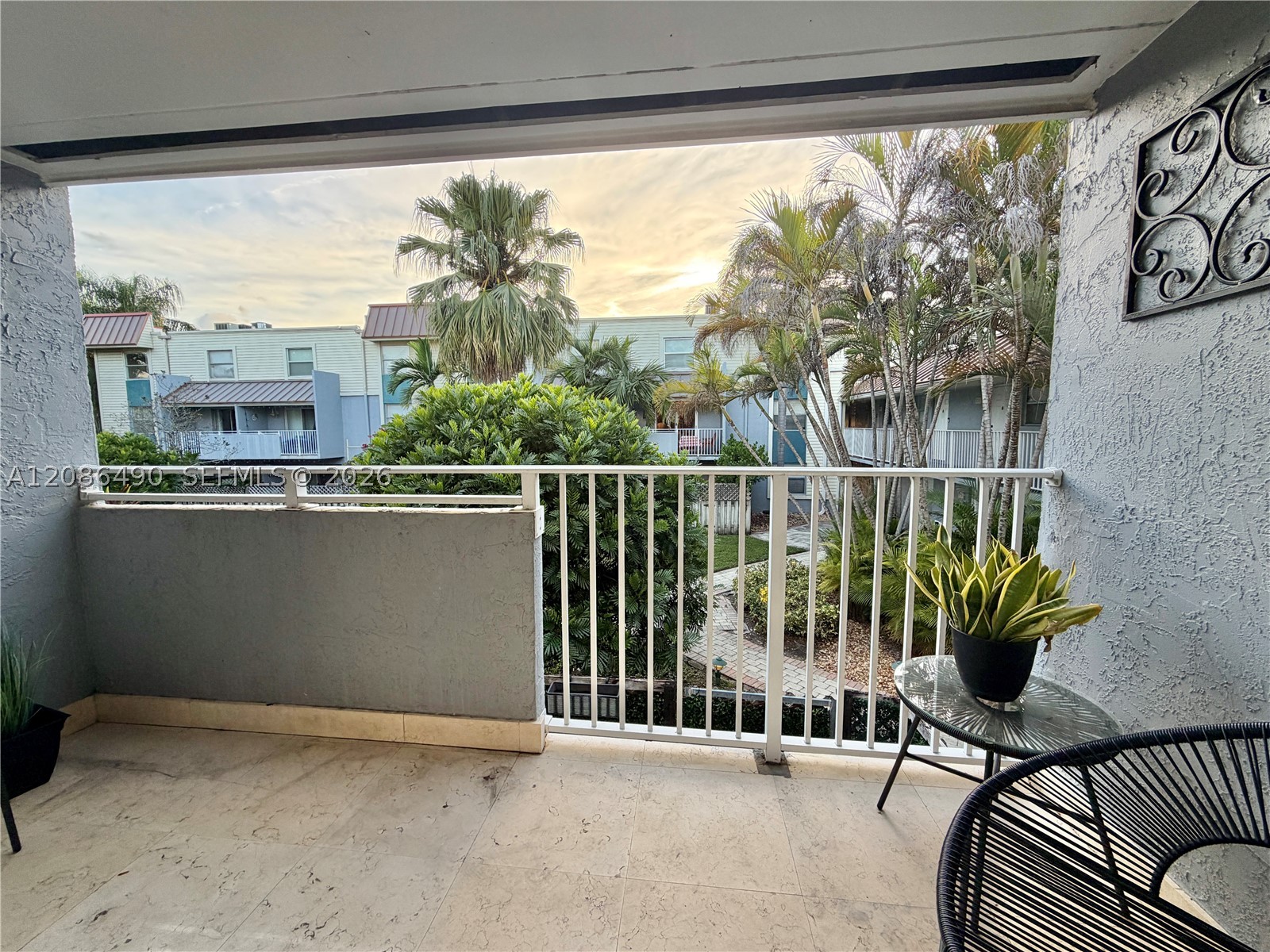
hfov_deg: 102.1
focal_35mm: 14
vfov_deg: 85.7
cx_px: 635
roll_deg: -0.1
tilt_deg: -5.9
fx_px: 514
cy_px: 476
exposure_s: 1/121
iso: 64
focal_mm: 2.22
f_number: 2.2
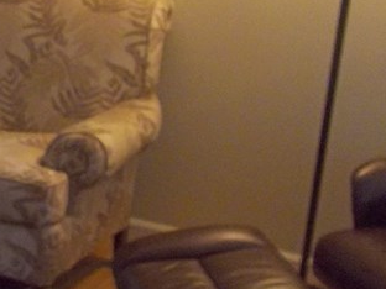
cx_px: -219
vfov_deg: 15.6
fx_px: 1059
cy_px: 142
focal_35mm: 95
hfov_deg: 18.1
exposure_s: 1/8
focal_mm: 4.1
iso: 238
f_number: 3.3
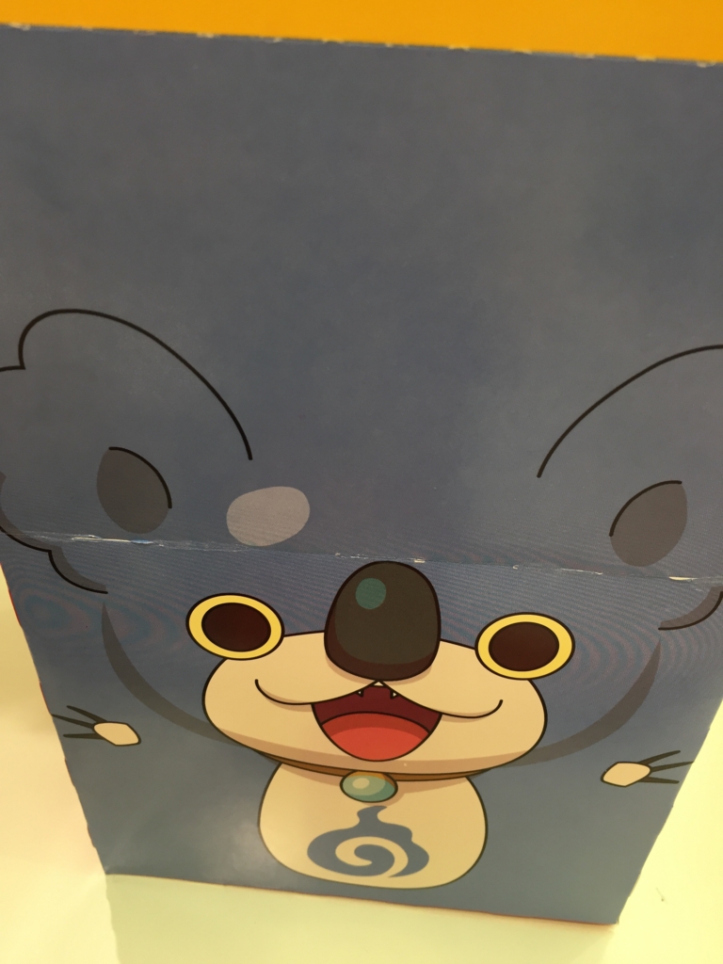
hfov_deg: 48.2
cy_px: 482
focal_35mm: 29
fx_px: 808
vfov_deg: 61.7
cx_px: 362
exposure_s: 1/40
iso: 40
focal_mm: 4.15
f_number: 2.2
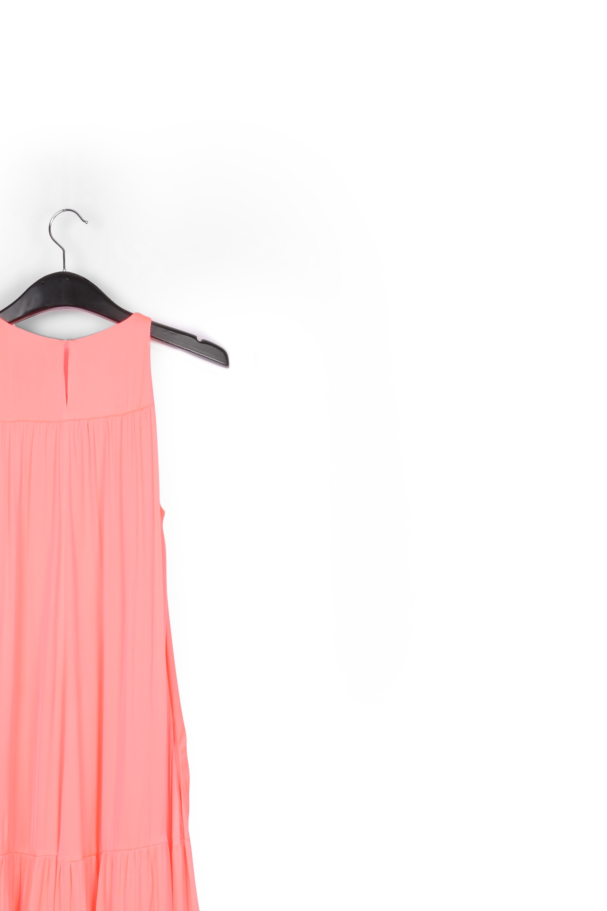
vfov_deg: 27.8
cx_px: 63
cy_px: 825
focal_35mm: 70
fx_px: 1771
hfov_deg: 19.1
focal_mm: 37
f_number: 13
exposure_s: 1/125
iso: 100
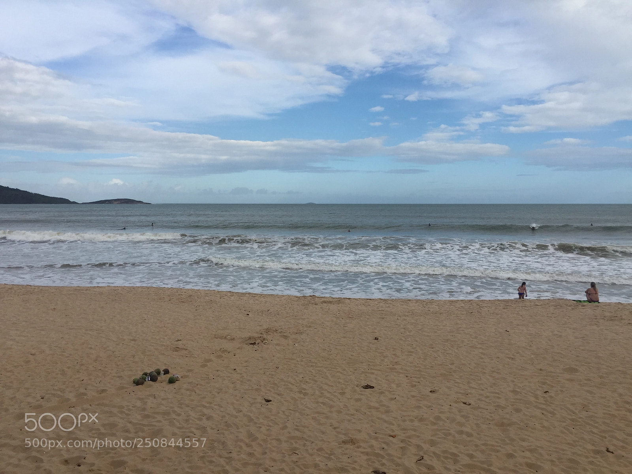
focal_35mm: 29
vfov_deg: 48.2
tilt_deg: -3.4
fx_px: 529
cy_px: 237
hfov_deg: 61.7
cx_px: 316
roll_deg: -0.9
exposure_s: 1/2326
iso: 32
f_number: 2.2
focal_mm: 4.15
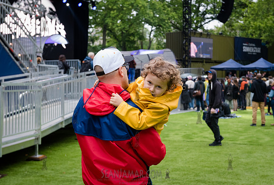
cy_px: 88
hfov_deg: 33.8
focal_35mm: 59
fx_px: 451
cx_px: 146
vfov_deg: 23.2
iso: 2000
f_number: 4.5
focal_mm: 52
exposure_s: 1/400
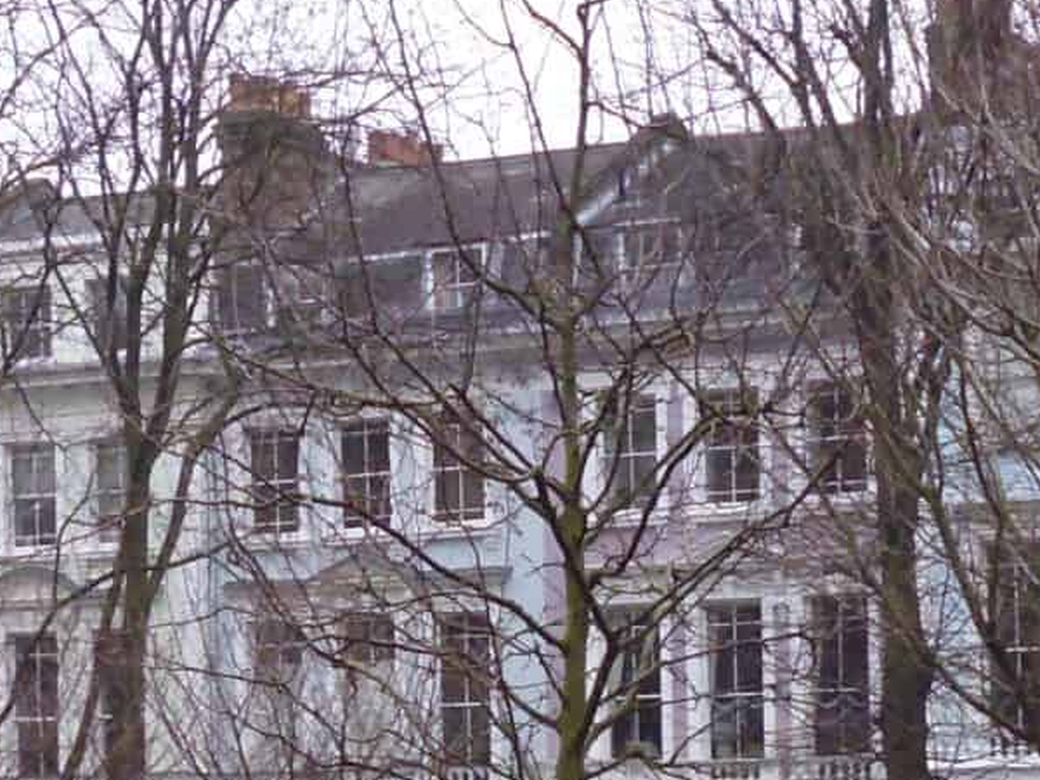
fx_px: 4206
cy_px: 751
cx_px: 473
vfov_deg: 10.5
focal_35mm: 140
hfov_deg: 14.1
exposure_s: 1/80
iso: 320
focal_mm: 7.2
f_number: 3.6
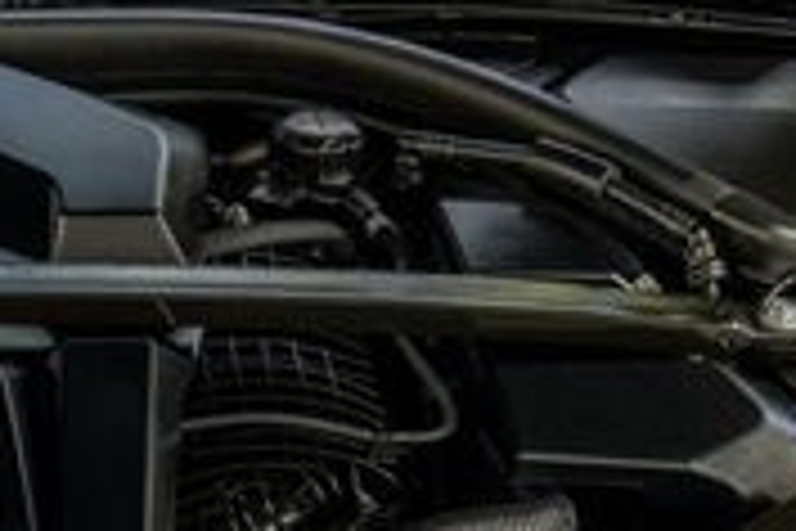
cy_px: 616
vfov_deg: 10.9
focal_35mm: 124
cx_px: 27
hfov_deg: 16.2
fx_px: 2742
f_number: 8
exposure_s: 1/80
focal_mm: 24
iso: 640
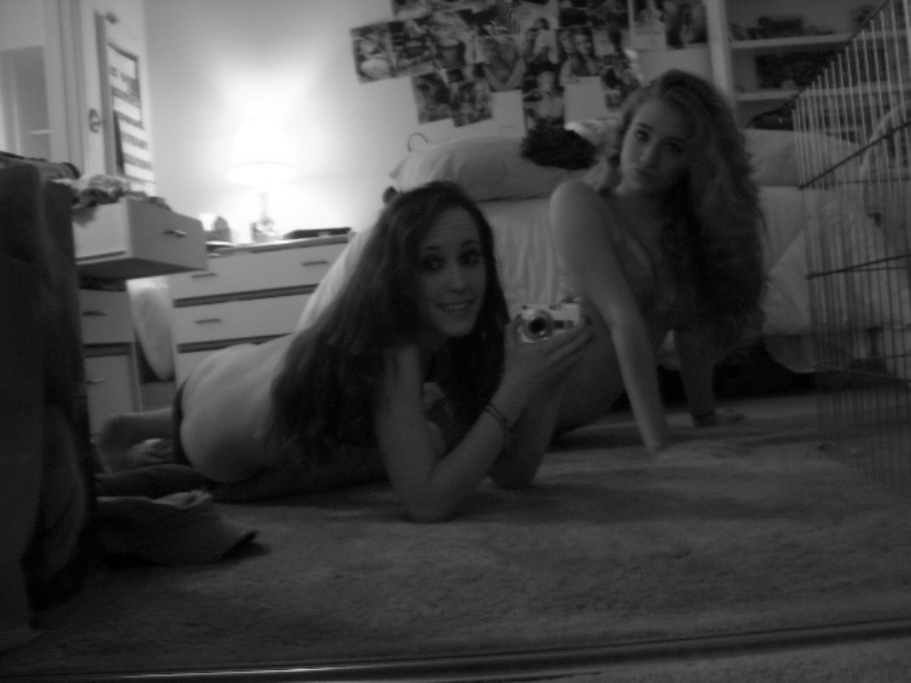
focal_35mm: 35
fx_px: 921
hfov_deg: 52.6
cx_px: 456
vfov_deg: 40.7
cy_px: 342
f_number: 2.6
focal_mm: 5.8
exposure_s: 1/8
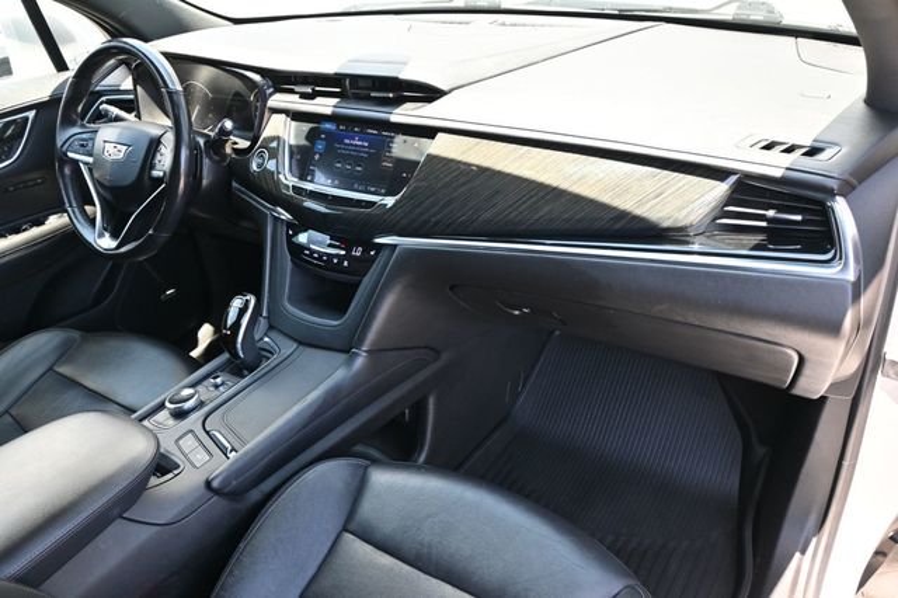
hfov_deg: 64.6
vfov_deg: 45.6
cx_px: 449
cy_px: 299
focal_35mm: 28
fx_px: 711
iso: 450
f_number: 3.8
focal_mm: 19
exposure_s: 1/125
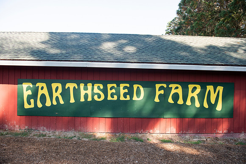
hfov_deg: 73.7
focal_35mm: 24
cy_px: 82
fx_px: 164
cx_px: 123
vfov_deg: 53.2
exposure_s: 1/640
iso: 400
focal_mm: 24
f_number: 4
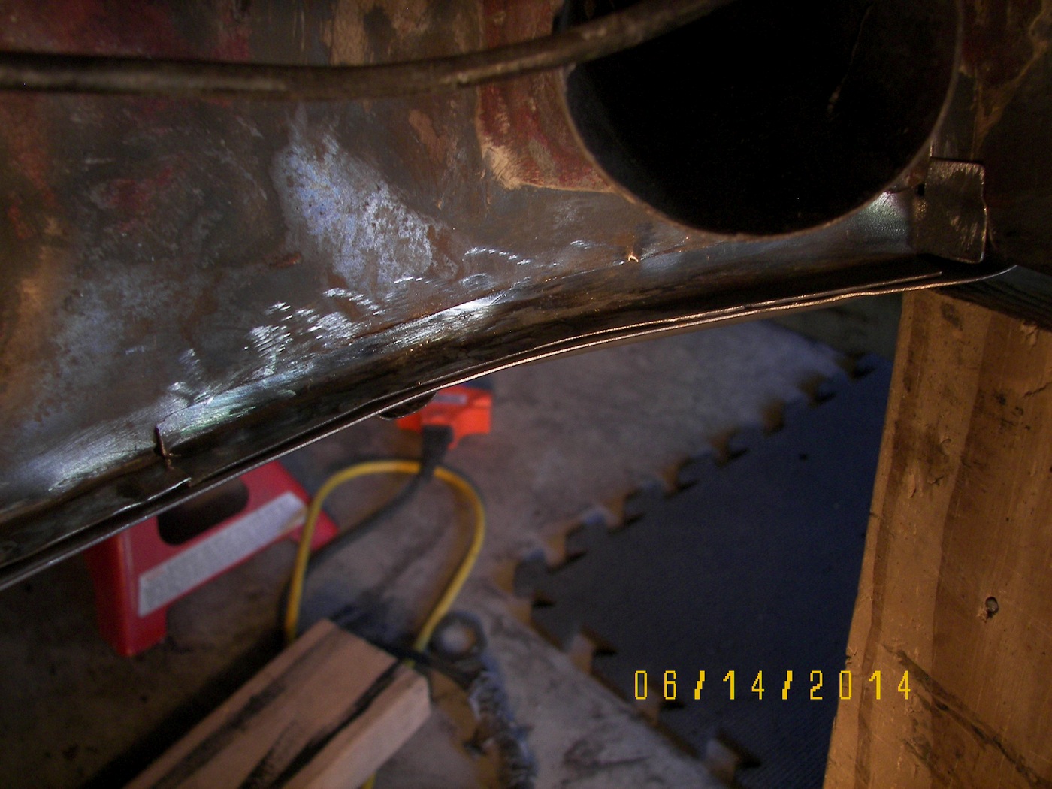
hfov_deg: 51.4
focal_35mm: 36
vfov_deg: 39.7
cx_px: 526
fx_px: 1094
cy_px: 394
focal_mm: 6
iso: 100
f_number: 2.8
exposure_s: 1/30
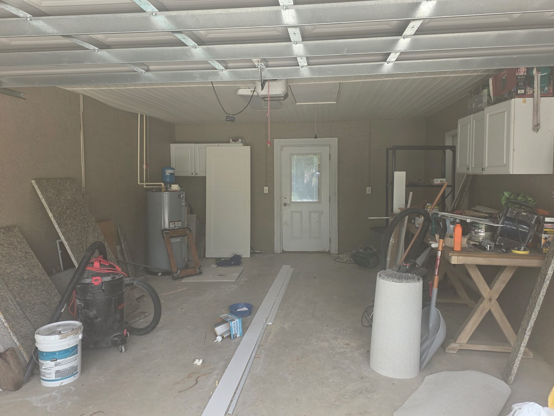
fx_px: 416
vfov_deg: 53.0
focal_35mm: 26
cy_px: 194
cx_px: 276
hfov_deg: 67.3
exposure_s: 1/180
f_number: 1.7
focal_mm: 6.3
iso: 40
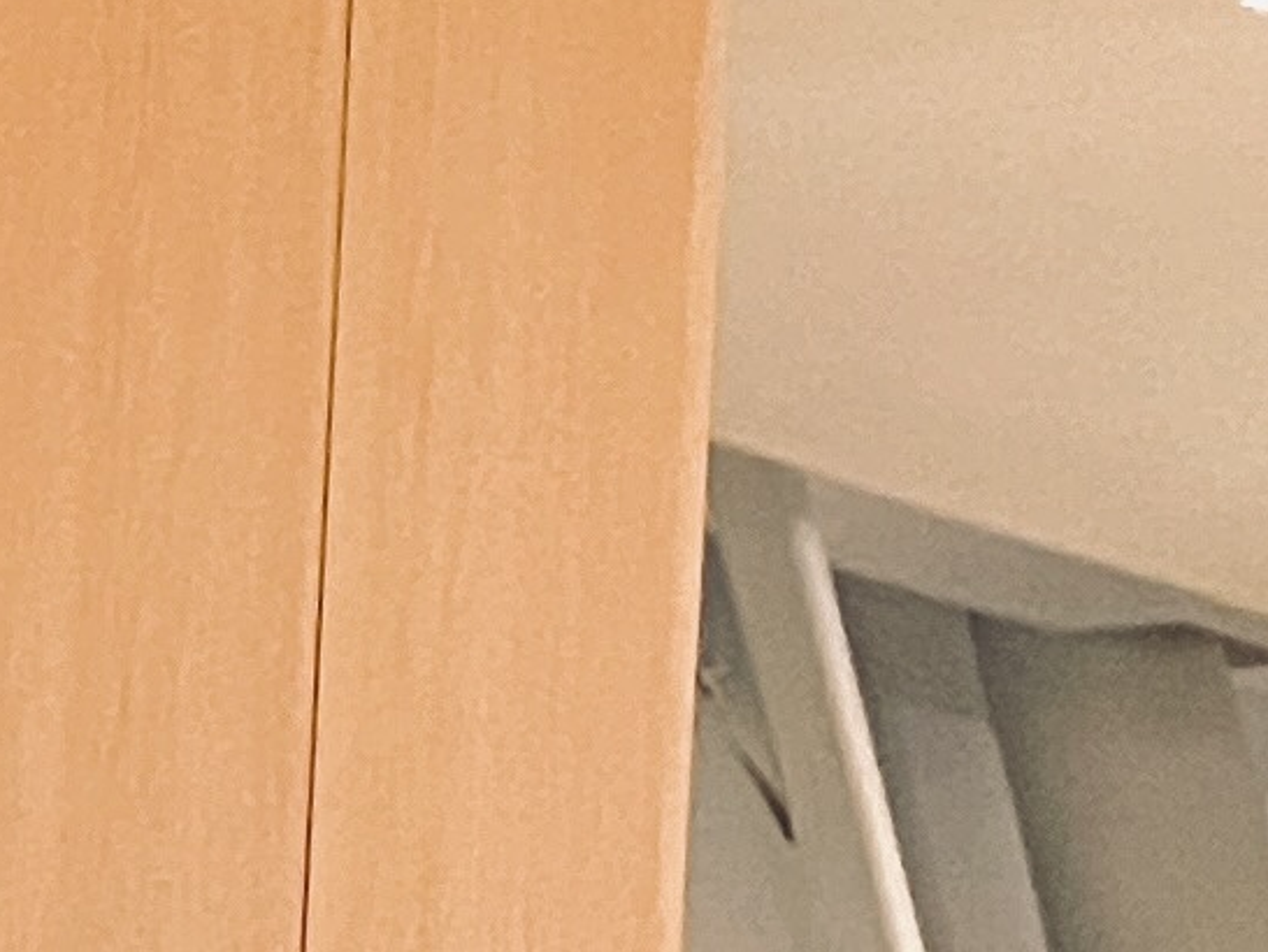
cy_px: 2459
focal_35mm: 192
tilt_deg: -4.7
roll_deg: -0.9
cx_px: -3209
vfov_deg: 7.2
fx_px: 7036
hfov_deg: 8.0
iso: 640
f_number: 1.5
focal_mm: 5.7
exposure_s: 1/39
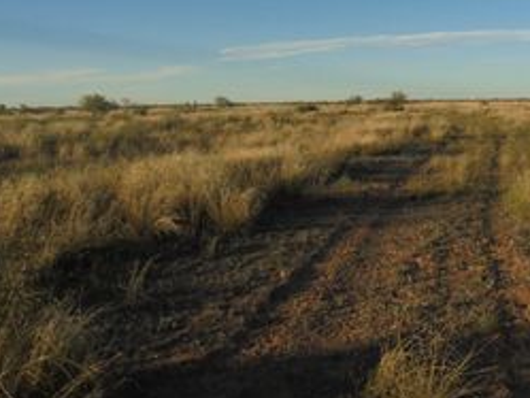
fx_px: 689
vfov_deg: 32.0
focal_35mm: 45
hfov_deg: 40.6
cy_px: 137
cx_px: 412
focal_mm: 4.6
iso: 100
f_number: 3.5
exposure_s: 1/500
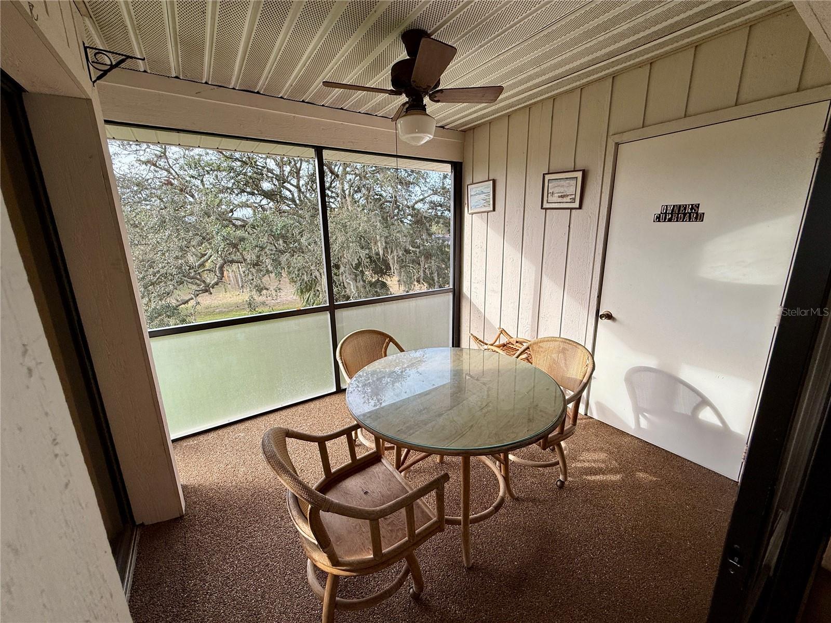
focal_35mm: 14
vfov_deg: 85.7
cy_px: 312
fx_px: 336
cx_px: 416
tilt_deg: -13.8
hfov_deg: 102.1
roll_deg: +1.0
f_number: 2.2
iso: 50
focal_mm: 2.22
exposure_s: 1/297
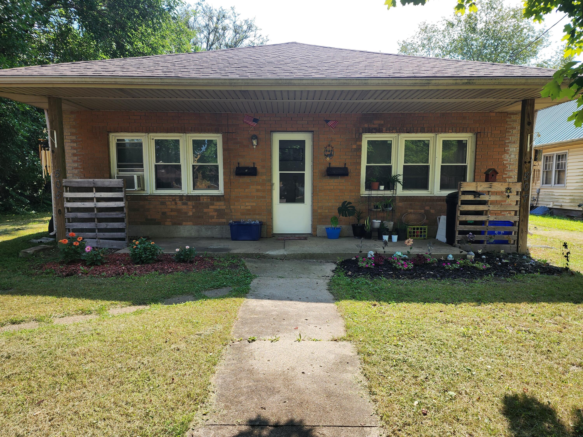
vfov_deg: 58.9
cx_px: 292
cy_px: 218
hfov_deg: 73.9
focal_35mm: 23
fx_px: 387
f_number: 1.8
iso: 12
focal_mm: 6.4
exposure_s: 1/315
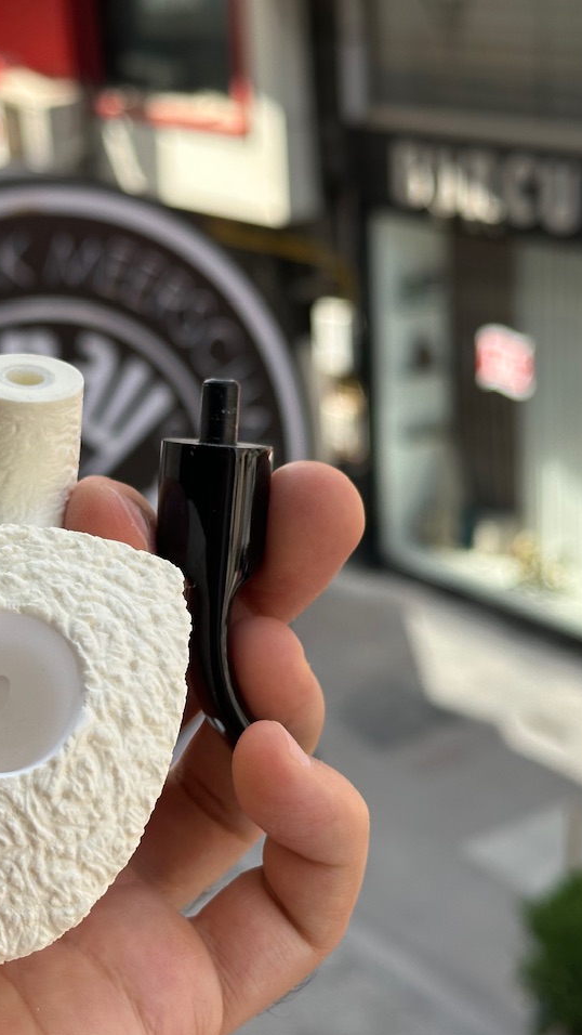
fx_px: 1920
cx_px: 194
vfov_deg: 30.1
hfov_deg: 17.2
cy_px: 519
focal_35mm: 70
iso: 64
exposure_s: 1/797
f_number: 1.78
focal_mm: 6.86
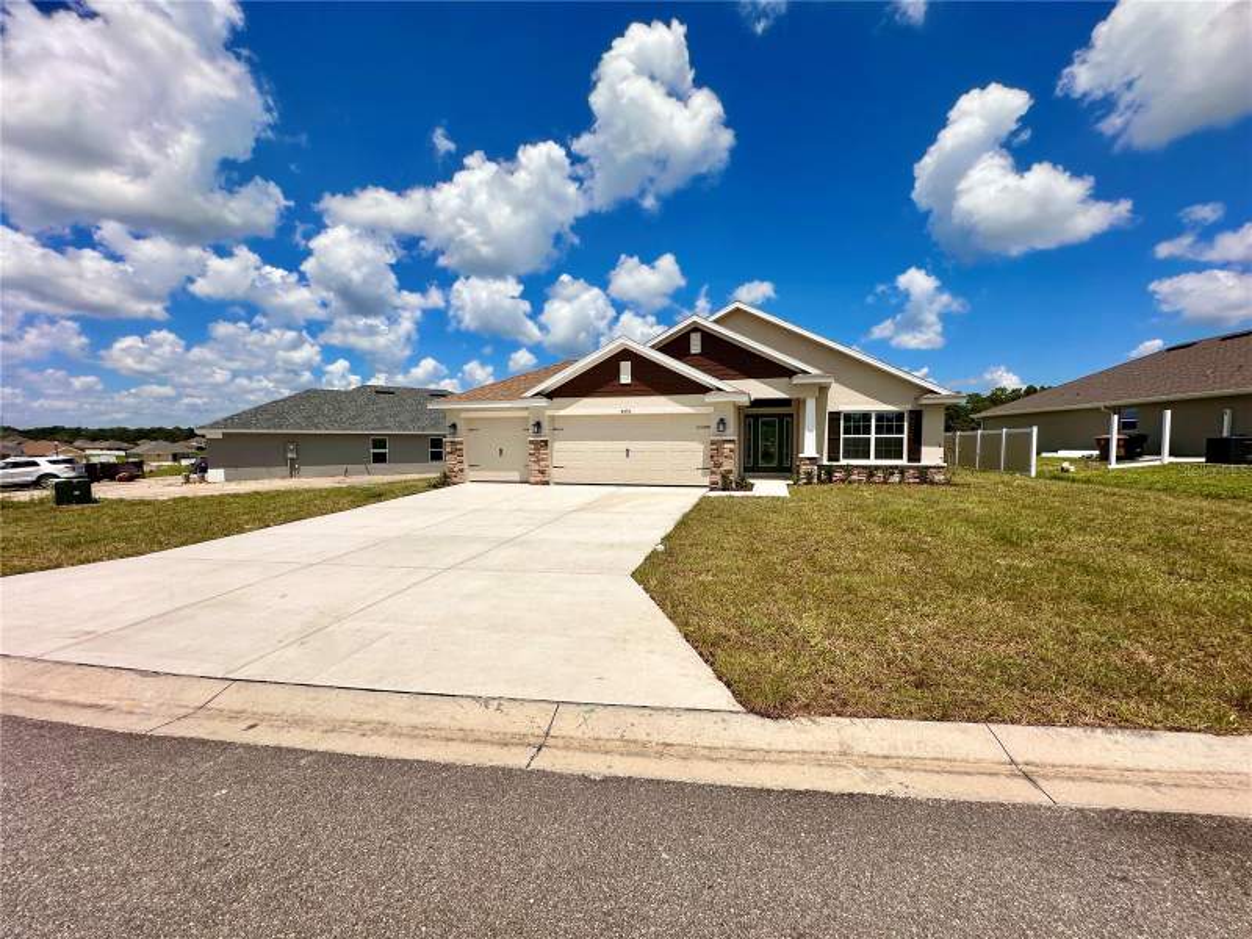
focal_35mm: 14
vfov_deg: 85.7
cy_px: 470
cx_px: 626
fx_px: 506
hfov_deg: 102.1
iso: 50
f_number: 2.2
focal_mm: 2.22
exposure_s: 1/3861
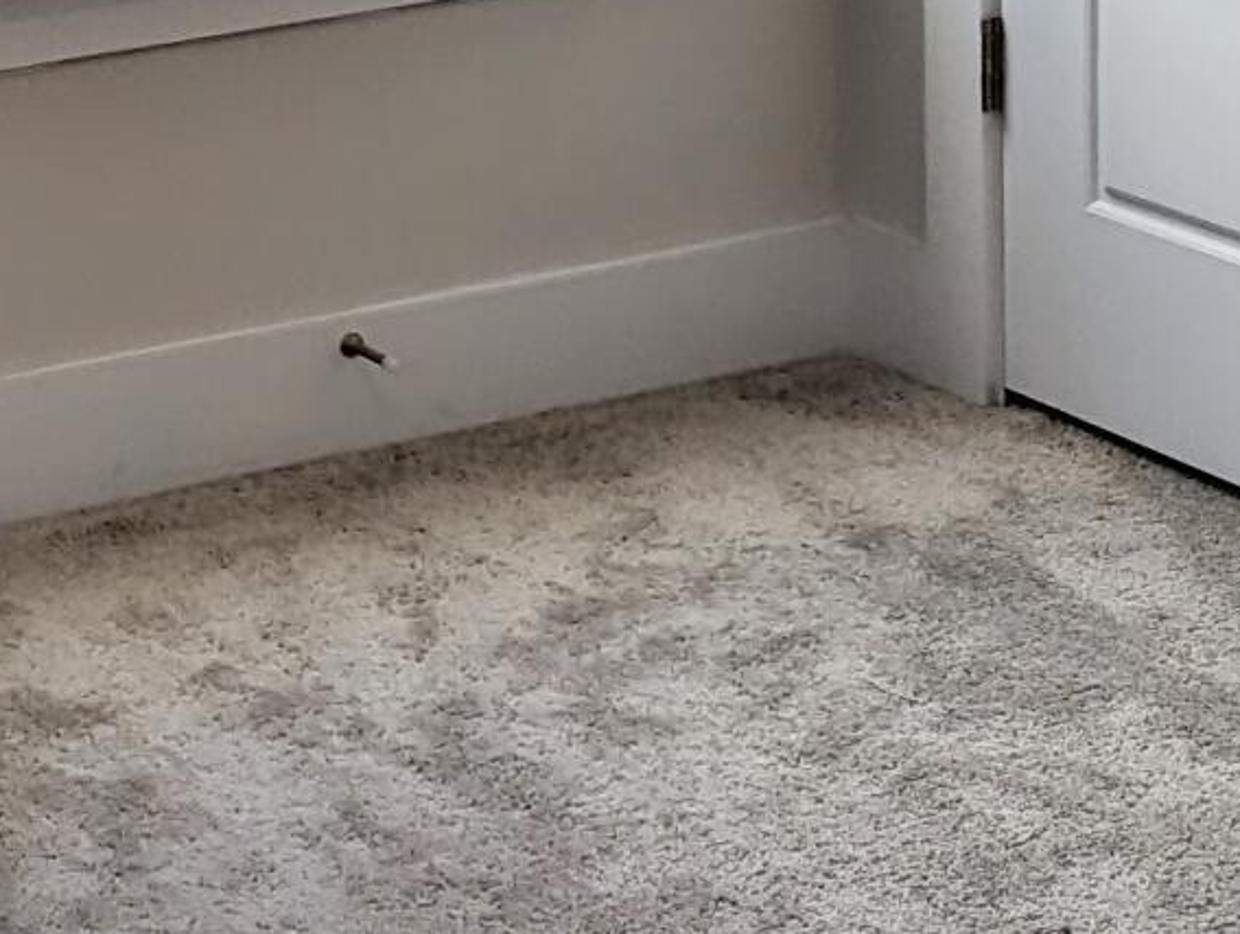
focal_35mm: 127
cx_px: -33
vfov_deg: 11.5
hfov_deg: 15.2
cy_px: -147
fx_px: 4556
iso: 42
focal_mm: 6.81
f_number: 1.85
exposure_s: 1/261
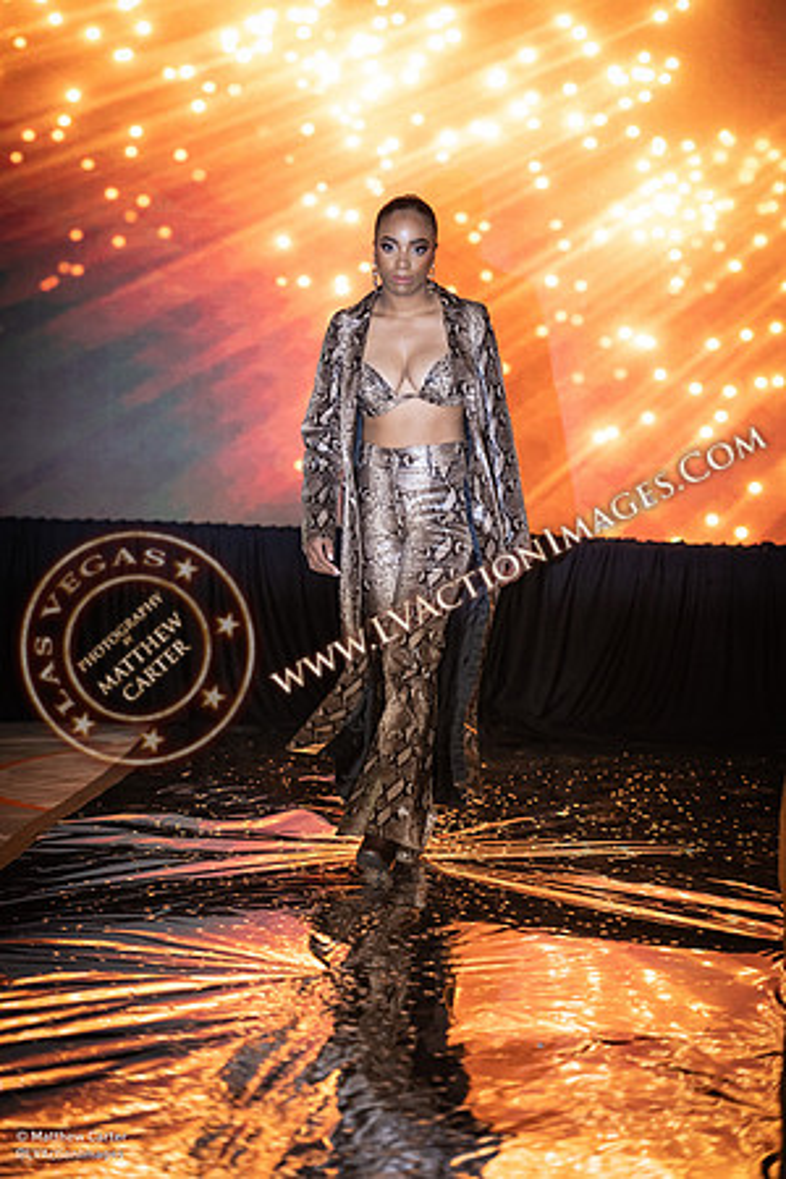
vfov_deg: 13.2
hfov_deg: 8.9
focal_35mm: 155
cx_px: 393
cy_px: 590
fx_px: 5076
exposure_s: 1/200
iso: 1600
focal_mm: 155
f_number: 2.8
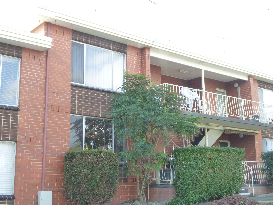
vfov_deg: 30.3
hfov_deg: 39.7
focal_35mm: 48
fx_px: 379
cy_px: 102
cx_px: 136
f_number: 4.3
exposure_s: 1/40
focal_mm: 8.6
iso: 160
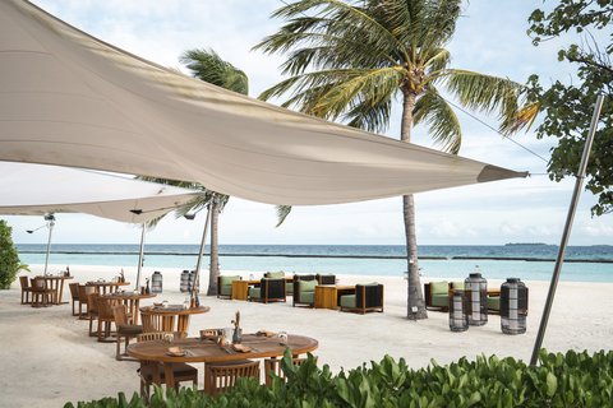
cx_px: 293
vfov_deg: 37.2
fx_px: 607
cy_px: 204
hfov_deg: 53.6
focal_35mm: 36
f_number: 5
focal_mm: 34
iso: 200
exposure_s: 1/250
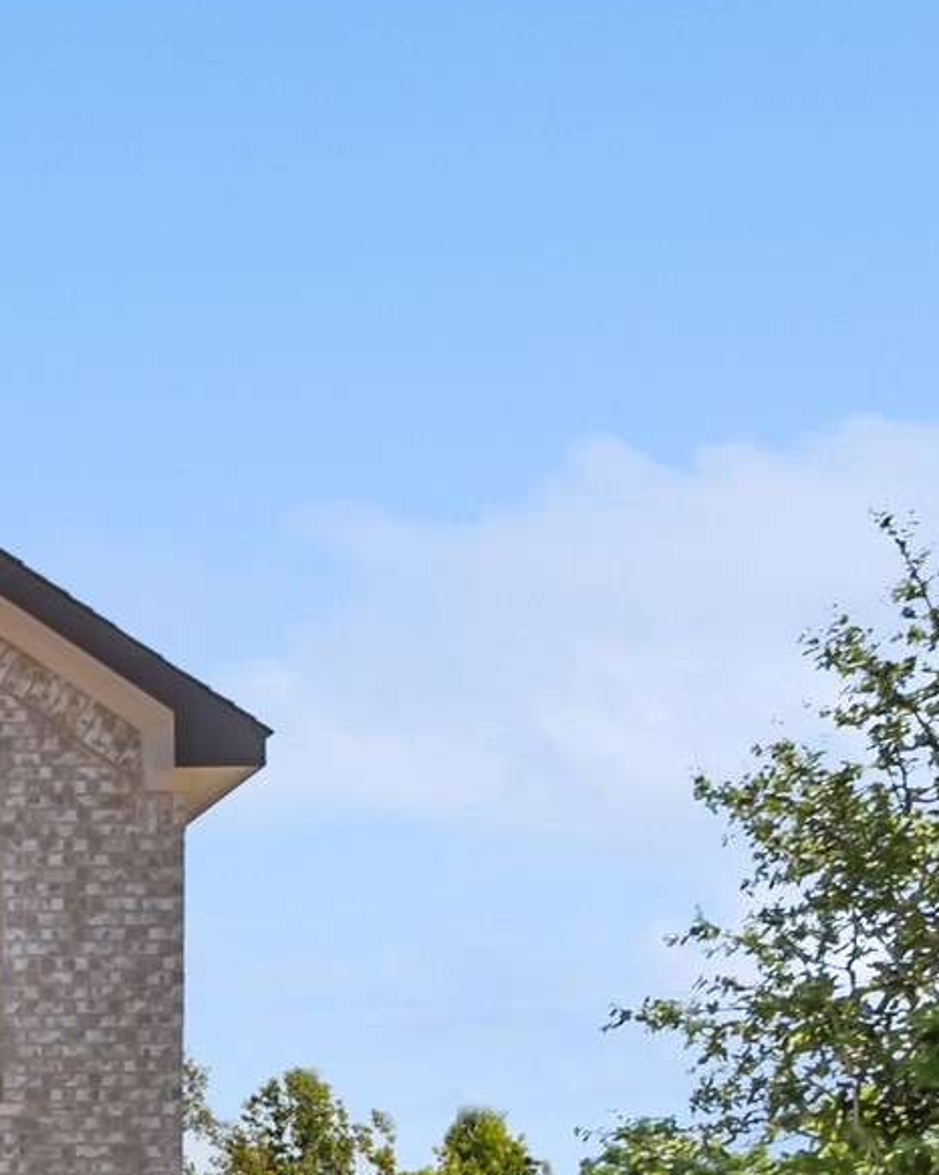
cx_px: -1052
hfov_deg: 17.8
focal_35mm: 48
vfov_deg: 34.8
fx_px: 1668
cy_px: 1205
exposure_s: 1/15
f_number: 11
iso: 200
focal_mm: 7
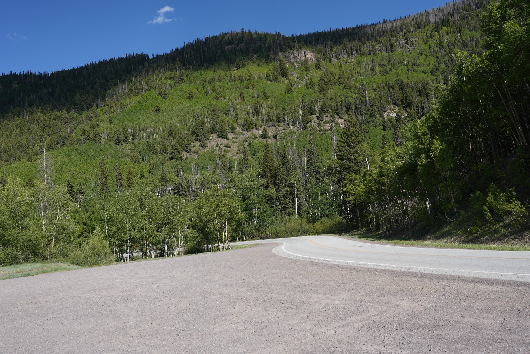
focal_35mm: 34
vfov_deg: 38.9
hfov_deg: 55.8
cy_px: 177
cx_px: 265
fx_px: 501
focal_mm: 34
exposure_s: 1/160
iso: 80
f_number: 10
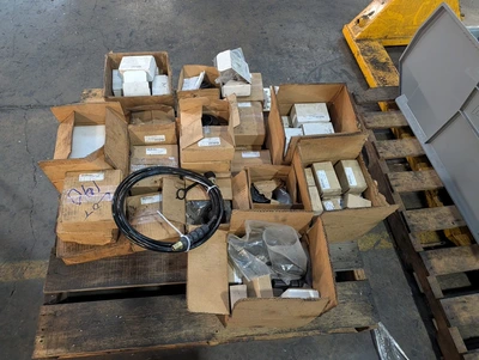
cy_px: 180
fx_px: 332
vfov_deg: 56.9
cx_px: 240
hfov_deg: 71.5
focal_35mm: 24
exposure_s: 1/120
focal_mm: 6.9
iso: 1421
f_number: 1.68
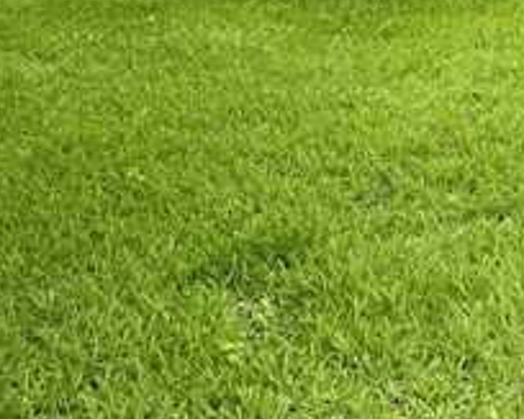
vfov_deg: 15.1
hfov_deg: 18.0
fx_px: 1426
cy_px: -270
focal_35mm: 92
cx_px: 843
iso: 80
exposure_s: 1/1425
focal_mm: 6.76
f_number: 1.78
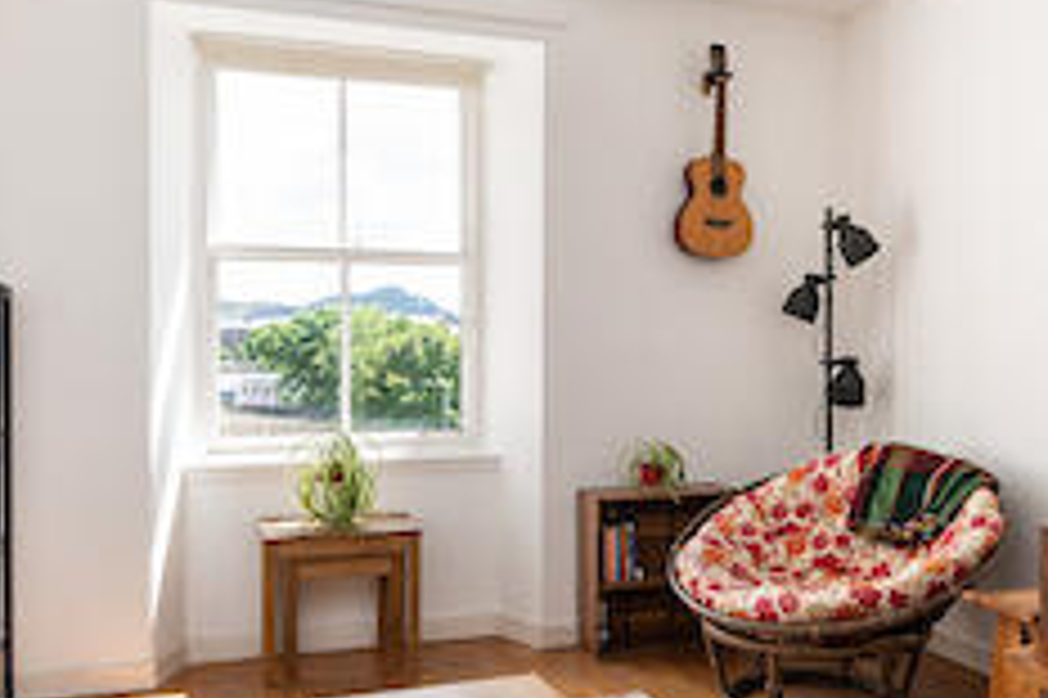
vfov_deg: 36.8
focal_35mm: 36
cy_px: 363
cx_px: 621
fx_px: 1047
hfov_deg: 52.9
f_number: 7.1
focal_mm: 14
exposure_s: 1/200
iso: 250
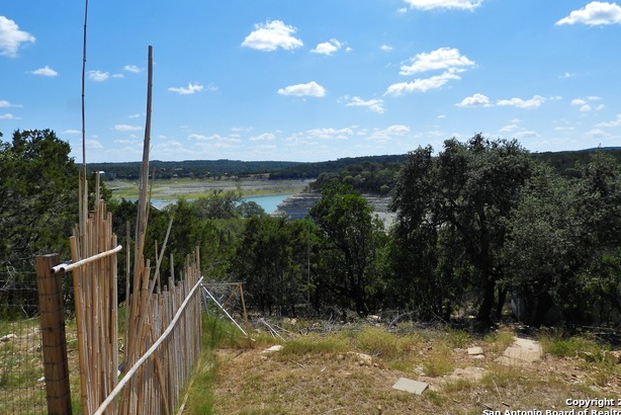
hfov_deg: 69.3
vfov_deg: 49.4
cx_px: 321
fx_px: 449
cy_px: 176
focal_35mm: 26
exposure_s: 1/2000
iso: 100
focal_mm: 4.3
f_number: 3.5
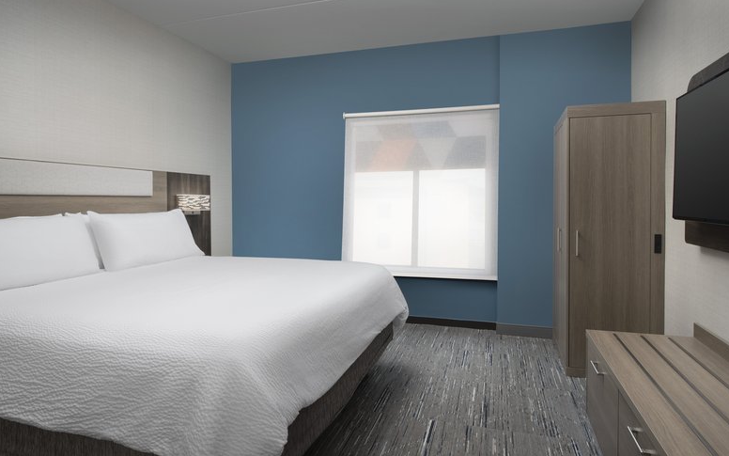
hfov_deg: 82.3
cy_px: 241
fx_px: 417
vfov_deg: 57.2
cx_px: 357
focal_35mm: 21
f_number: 11
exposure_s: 4
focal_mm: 20
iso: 50
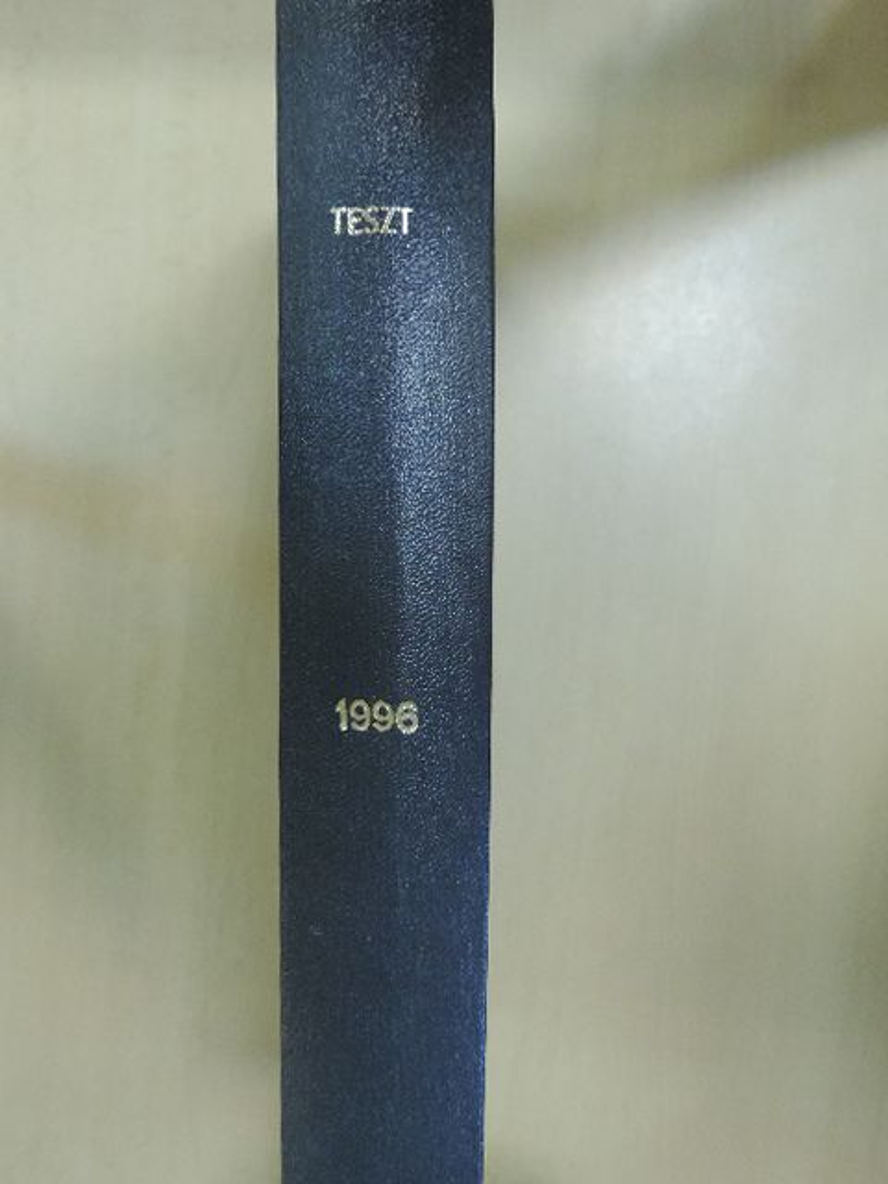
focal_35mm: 30
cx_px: 444
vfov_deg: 60.0
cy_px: 592
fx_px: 1026
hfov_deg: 46.8
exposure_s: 1/60
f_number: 3.1
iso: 900
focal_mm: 5.3
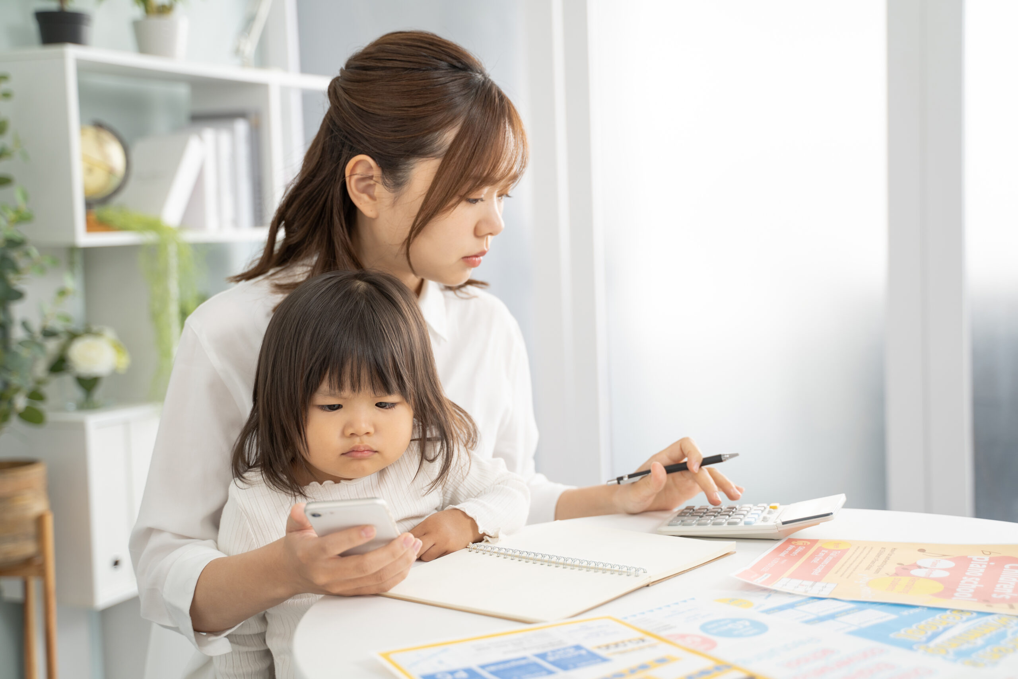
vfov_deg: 27.0
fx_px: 1414
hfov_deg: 39.6
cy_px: 340
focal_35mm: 50
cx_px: 509
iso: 200
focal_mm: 50
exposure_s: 1/125
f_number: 2.8
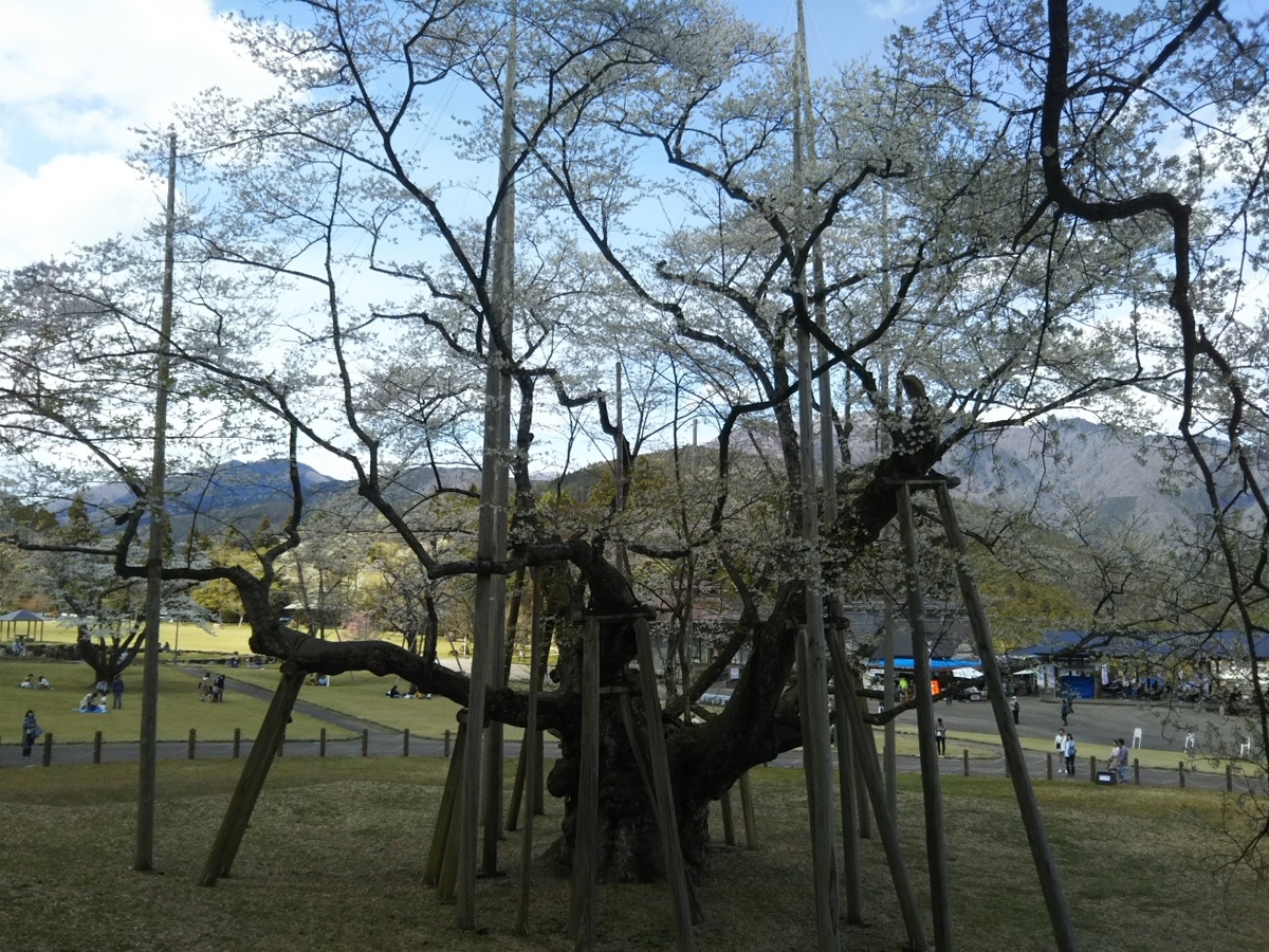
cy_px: 476
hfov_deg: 60.0
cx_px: 634
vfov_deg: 46.8
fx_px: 1100
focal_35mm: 30
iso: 25
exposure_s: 1/654
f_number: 2.2
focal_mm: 4
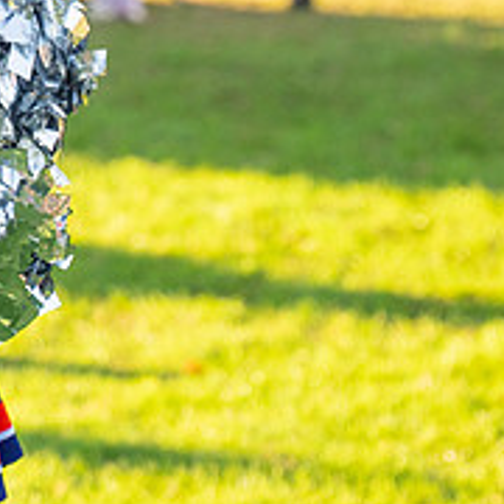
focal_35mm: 243
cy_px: -199
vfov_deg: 7.1
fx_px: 4003
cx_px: -136
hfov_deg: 7.1
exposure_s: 1/1600
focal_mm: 63
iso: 400
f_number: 2.8
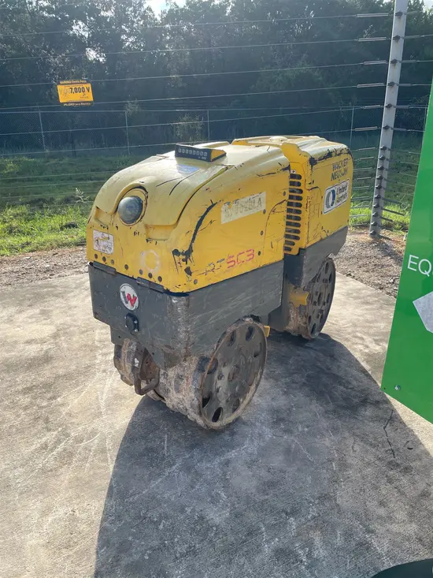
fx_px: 434
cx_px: 216
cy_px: 289
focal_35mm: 26
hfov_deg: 53.1
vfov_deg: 67.3
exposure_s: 1/1195
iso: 32
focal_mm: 4.2
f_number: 1.6
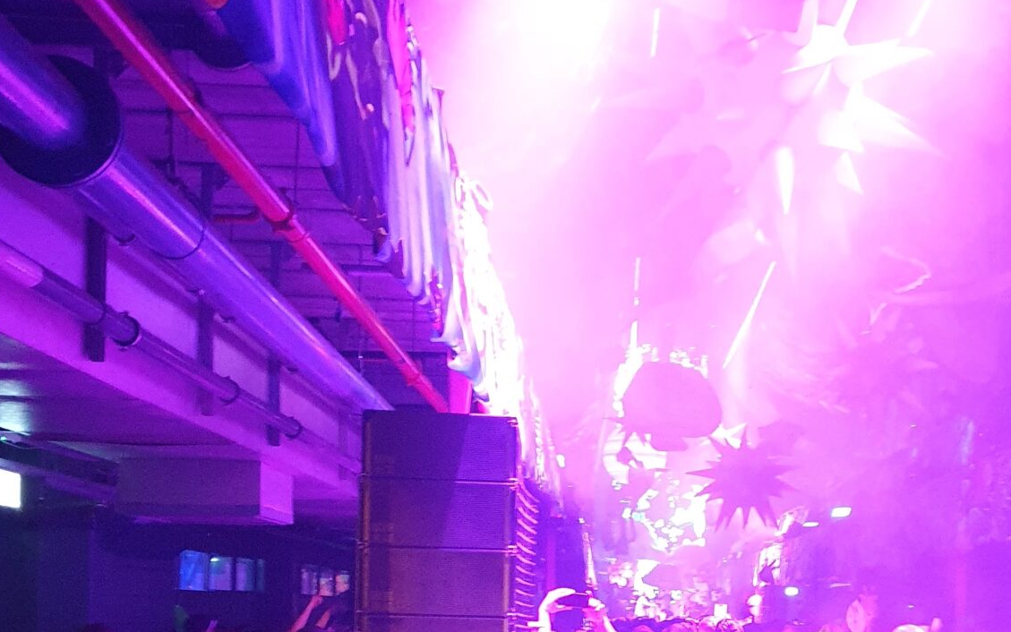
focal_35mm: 50
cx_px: 680
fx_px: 1378
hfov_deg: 39.8
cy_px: 604
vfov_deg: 24.8
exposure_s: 1/13
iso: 500
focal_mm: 4.32
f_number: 1.5
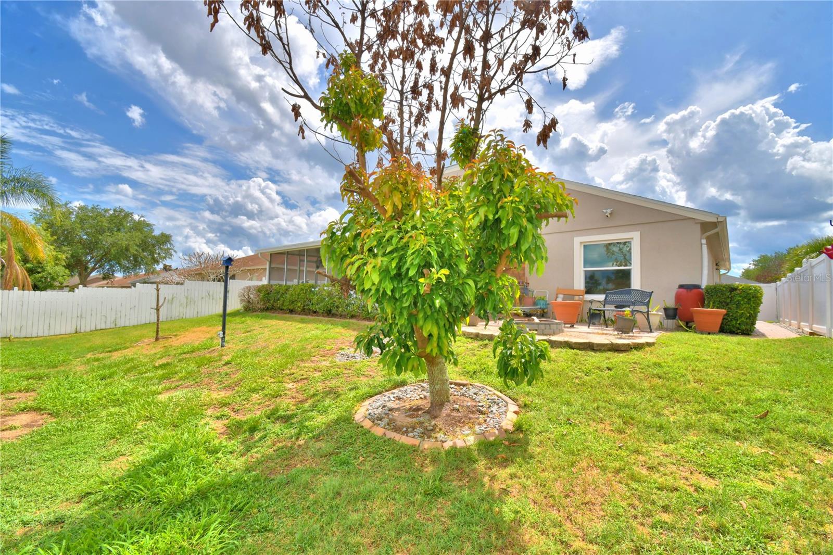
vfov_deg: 77.3
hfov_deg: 100.4
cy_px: 278
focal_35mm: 15
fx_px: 347
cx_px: 416
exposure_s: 1/250
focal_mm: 10
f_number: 13
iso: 100
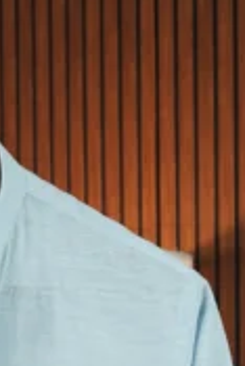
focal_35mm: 184
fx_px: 1874
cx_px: -103
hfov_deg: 7.4
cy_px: 553
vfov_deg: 10.8
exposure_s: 1/161
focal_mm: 50
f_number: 8
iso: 1600
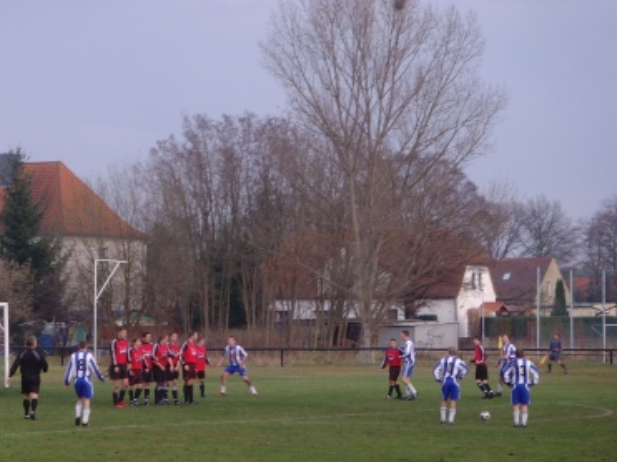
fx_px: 2281
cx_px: 228
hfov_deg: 15.4
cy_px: 270
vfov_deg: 11.6
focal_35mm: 128
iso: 80
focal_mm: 16
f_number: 4.4
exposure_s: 1/125
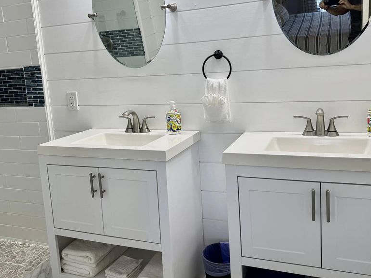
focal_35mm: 32
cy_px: 111
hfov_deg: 56.8
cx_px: 185
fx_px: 343
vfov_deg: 43.9
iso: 64
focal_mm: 6.76
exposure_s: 1/149
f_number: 1.78
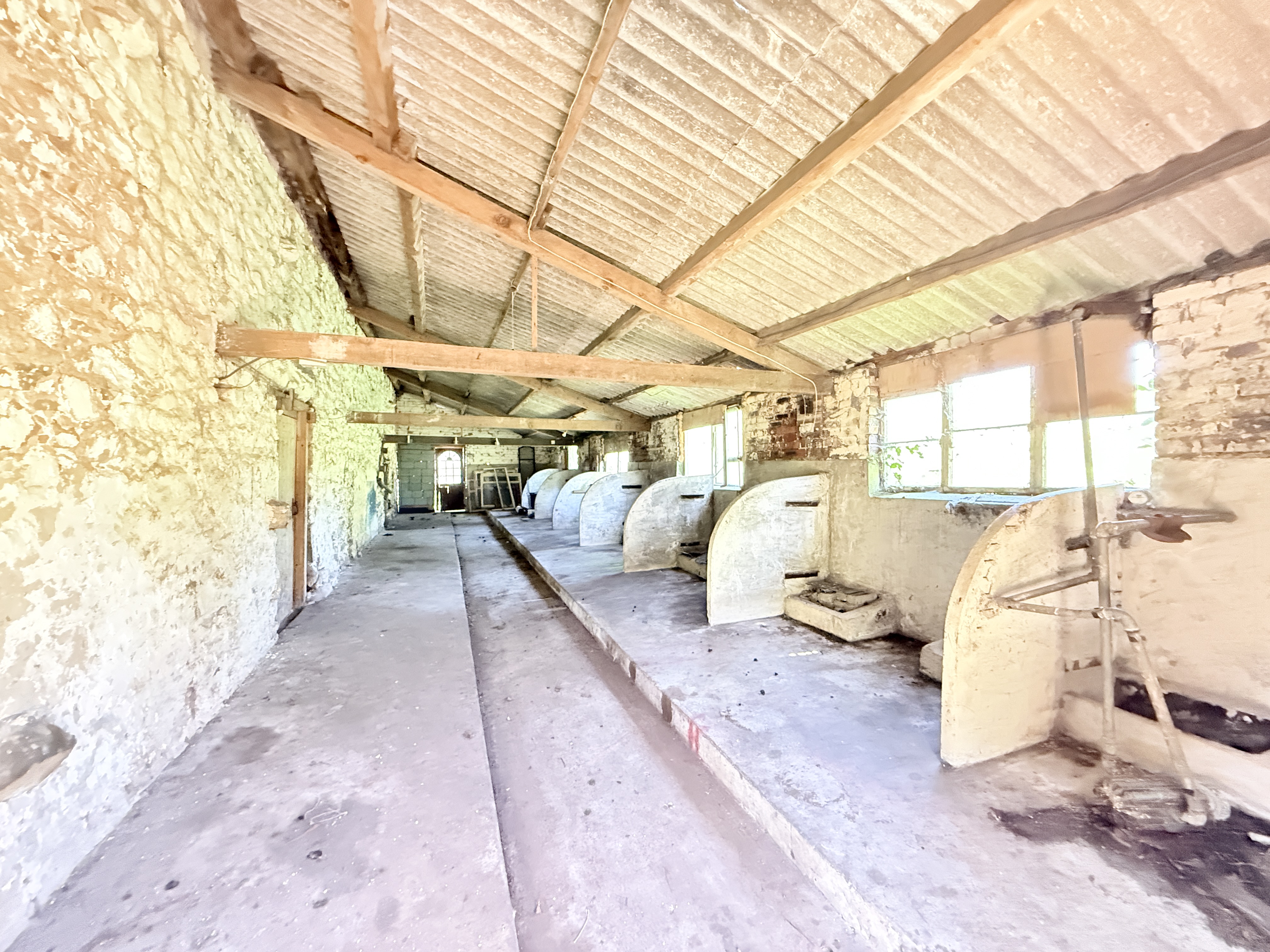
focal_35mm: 14
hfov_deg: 102.1
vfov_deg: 85.7
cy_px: 476
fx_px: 514
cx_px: 635
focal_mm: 2.22
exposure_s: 1/60
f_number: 2.2
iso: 1250
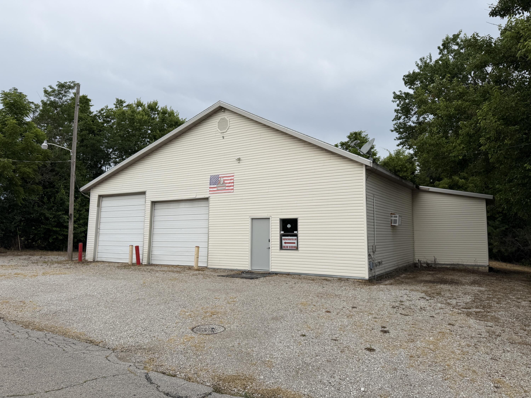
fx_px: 368
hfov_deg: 71.6
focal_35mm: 24
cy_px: 199
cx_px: 266
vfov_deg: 56.8
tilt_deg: +4.1
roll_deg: +0.2
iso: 80
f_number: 1.78
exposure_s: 1/3584
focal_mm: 6.76
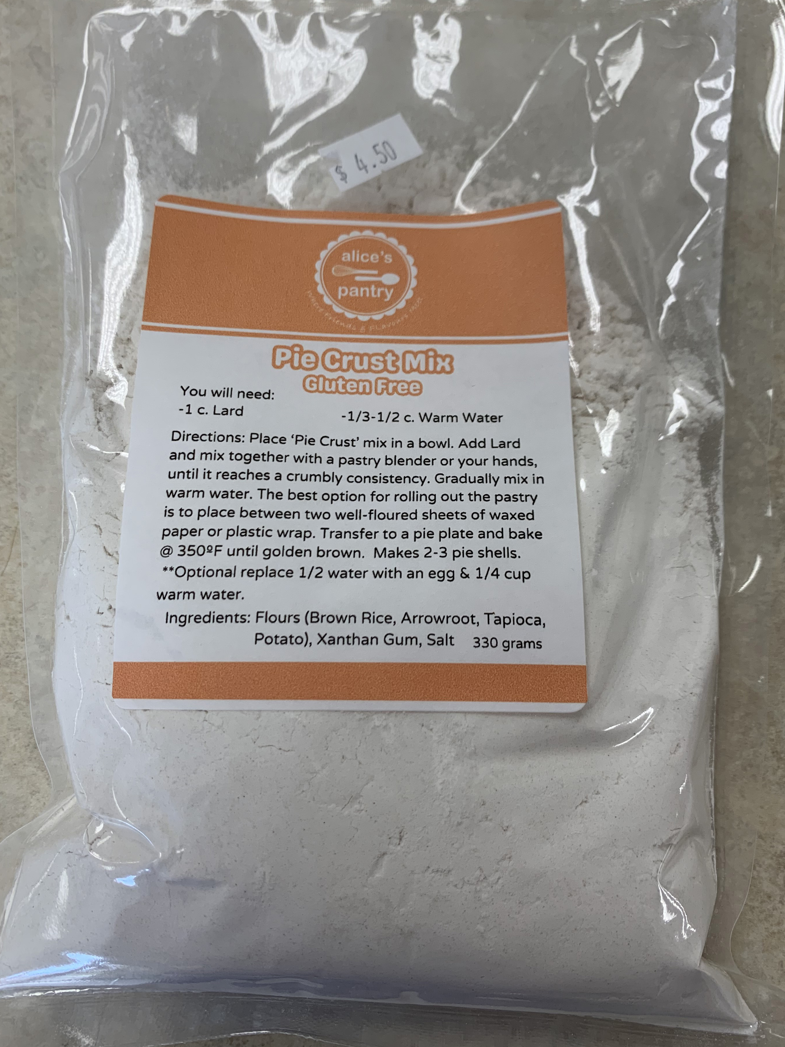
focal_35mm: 29
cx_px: 408
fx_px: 877
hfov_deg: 48.2
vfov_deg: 61.5
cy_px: 469
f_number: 1.8
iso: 50
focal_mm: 4.25
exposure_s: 1/120
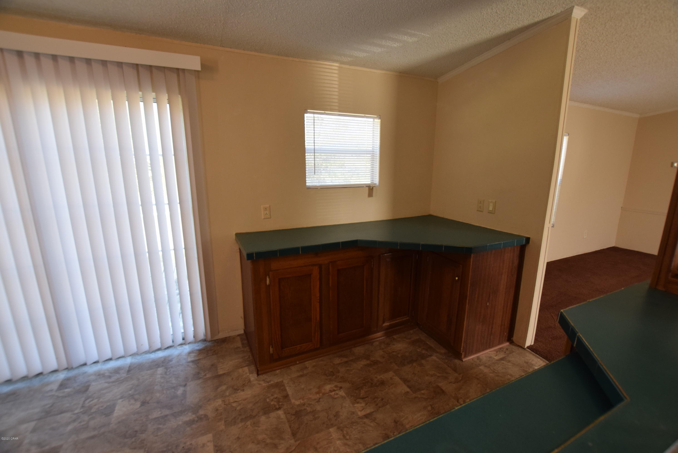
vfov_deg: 77.4
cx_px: 339
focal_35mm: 15
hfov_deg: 100.3
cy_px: 226
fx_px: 283
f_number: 5.6
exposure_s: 1/125
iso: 720
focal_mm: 10
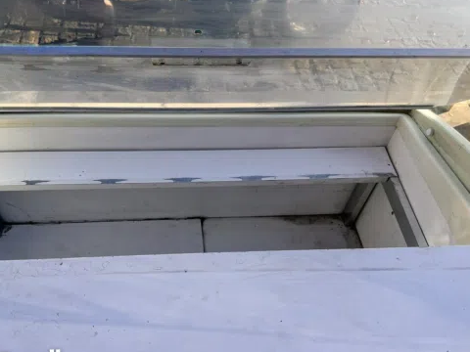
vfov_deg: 44.0
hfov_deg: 56.7
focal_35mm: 32
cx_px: 208
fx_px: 434
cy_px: 208
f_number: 1.78
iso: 80
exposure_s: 1/1639
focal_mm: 6.86
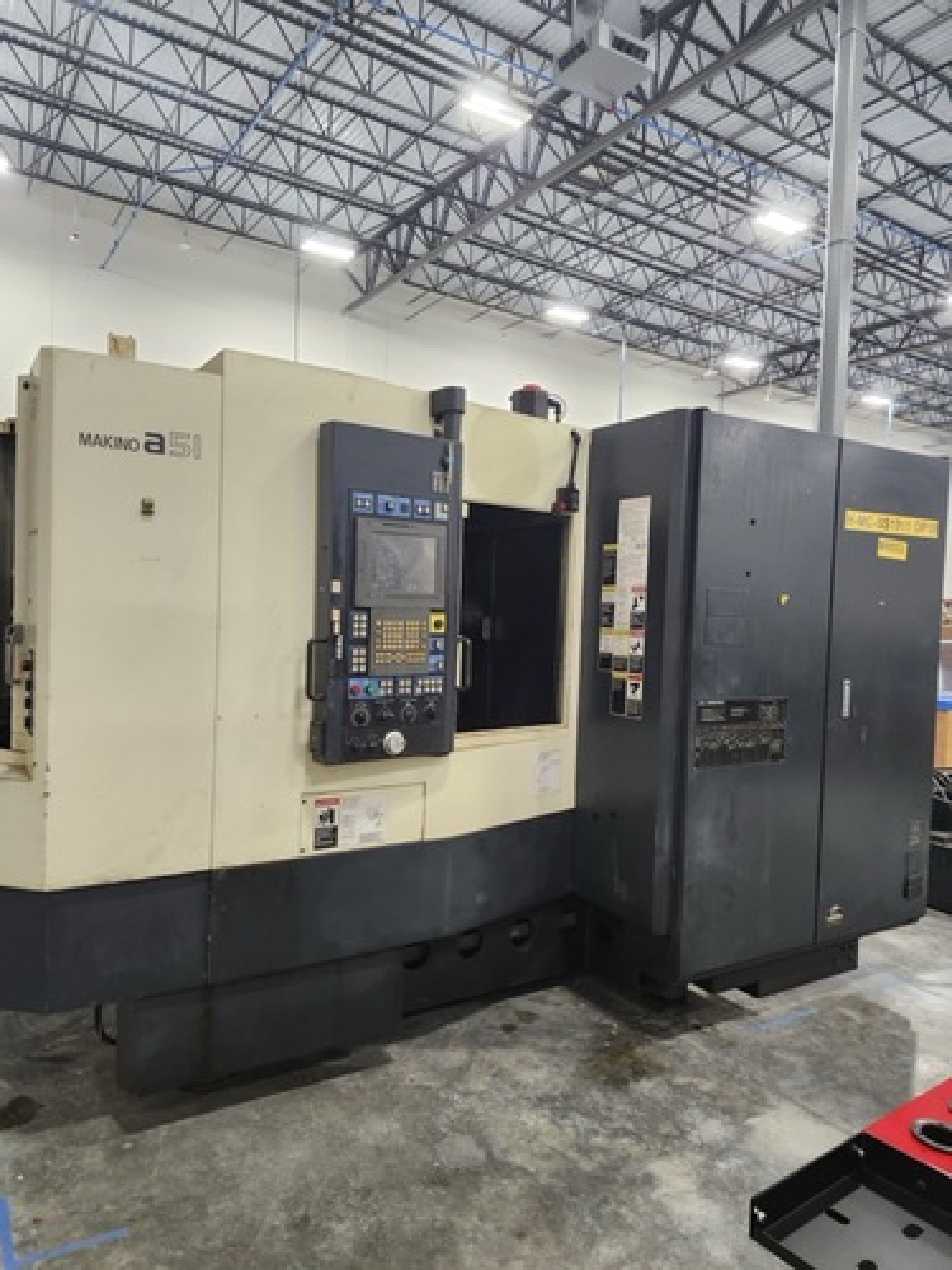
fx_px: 843
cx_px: 476
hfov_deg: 58.9
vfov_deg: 73.9
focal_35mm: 23
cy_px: 635
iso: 320
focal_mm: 5.54
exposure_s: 1/120
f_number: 1.8
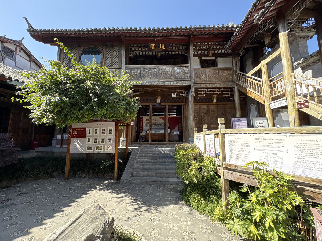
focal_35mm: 14
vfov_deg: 85.7
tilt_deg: +7.9
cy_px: 120
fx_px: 130
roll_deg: +0.0
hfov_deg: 102.1
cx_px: 161
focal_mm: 2.22
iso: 64
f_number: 2.2
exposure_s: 1/232
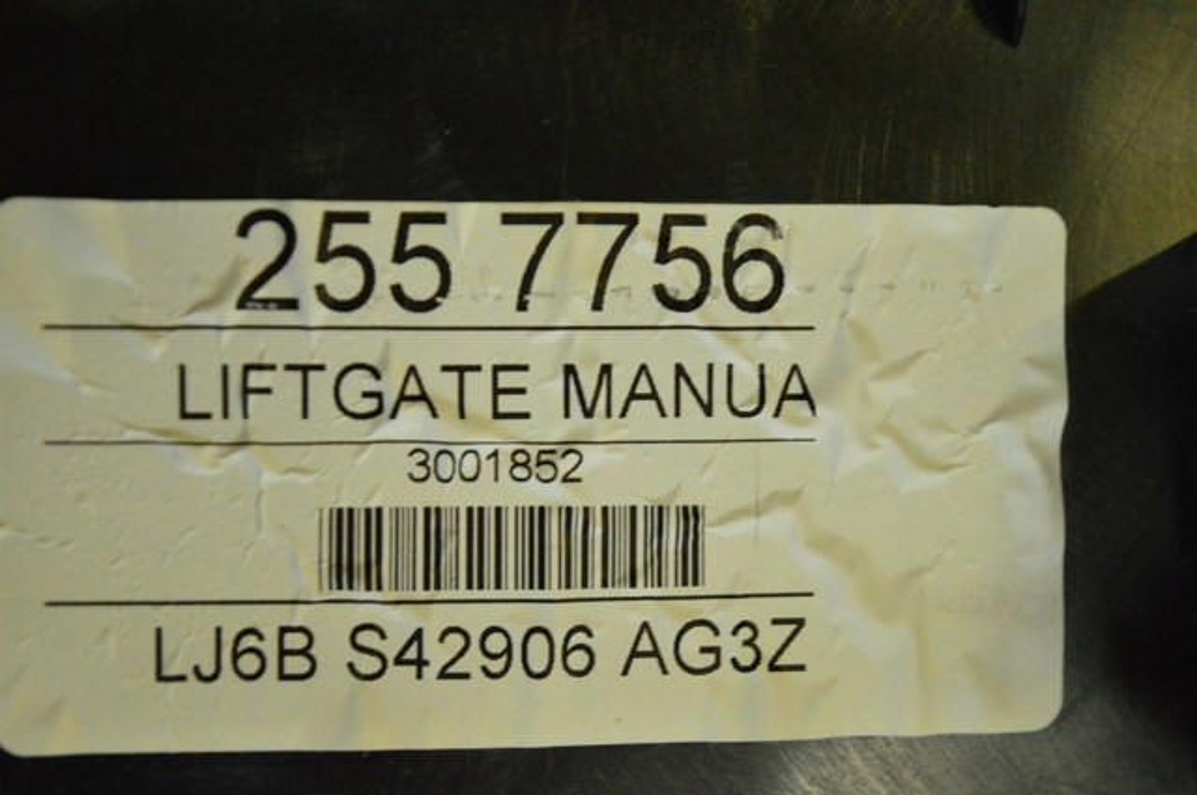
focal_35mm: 82
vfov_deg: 16.5
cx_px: 598
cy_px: 398
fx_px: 2740
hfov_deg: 24.6
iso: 6400
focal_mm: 55
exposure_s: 1/100
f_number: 6.3
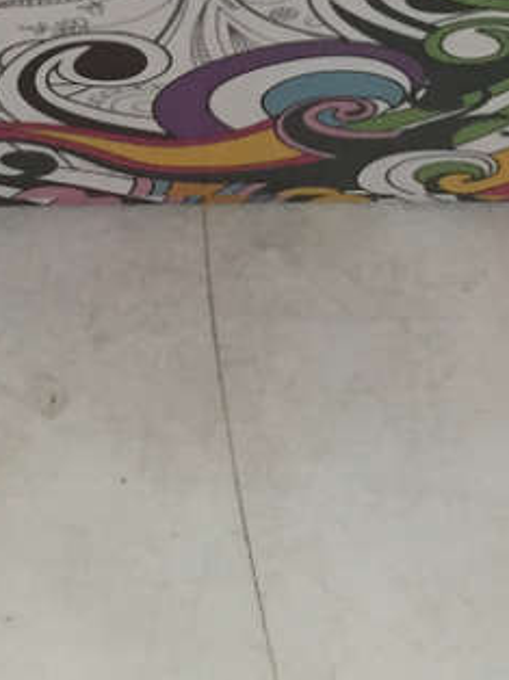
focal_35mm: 148
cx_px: 145
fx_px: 2906
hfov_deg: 10.0
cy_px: -134
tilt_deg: -62.0
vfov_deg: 13.0
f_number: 2.2
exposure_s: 1/33
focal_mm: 4.15
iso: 100
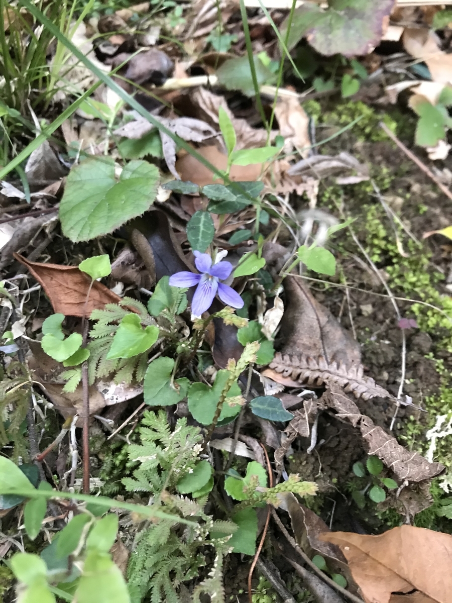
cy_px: 302
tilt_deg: -21.3
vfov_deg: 63.4
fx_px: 487
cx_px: 226
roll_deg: -10.7
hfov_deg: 49.7
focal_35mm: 28
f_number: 1.8
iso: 100
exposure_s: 1/11
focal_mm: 3.99
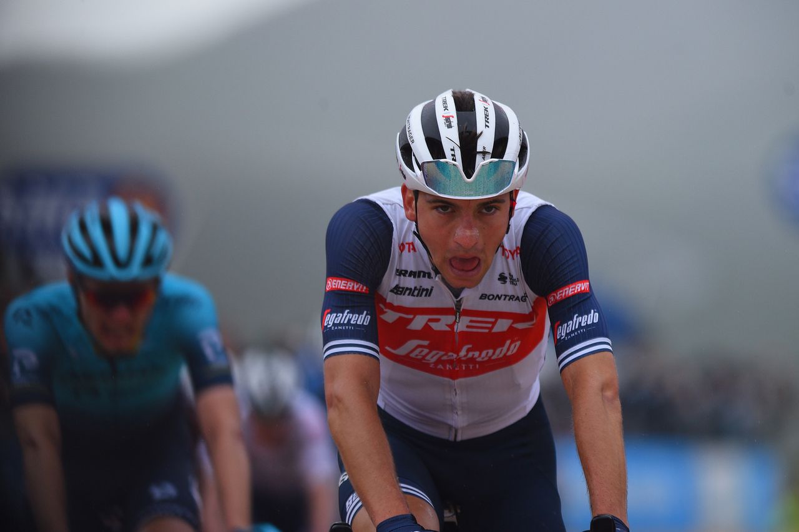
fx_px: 9316
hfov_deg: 4.9
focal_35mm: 420
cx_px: 400
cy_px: 266
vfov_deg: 3.3
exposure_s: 1/1250
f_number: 4
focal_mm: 420
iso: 1000
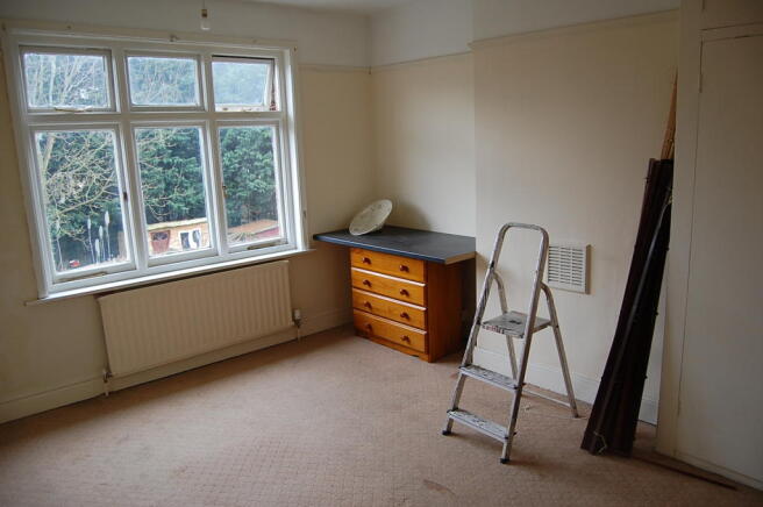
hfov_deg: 67.4
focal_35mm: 27
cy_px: 254
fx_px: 572
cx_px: 382
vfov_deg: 47.8
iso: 400
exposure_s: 1/60
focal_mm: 18
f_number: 4
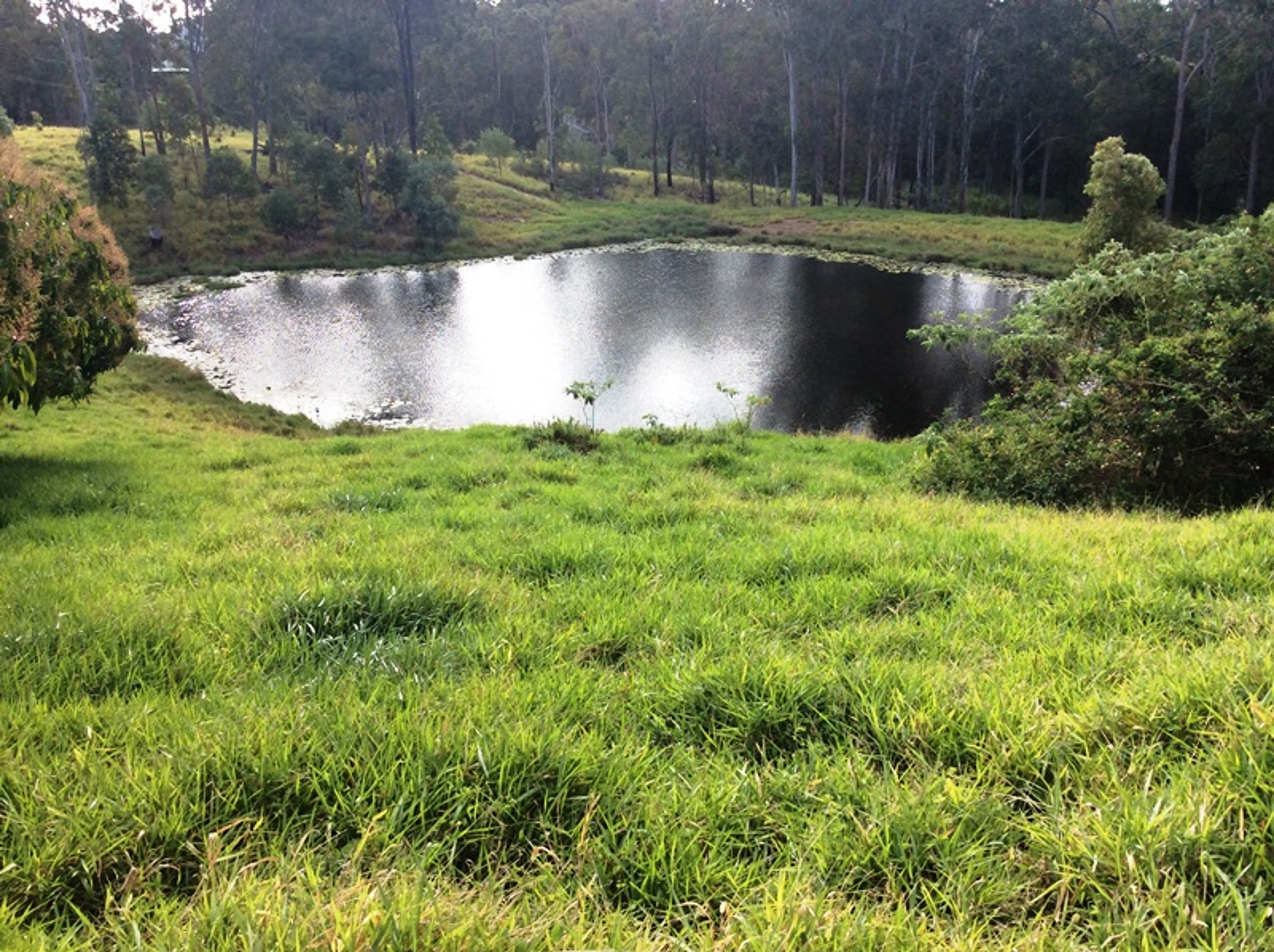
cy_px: 476
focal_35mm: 32
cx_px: 637
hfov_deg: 56.9
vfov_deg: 44.1
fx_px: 1176
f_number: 2.4
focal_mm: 3.3
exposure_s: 1/454
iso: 32
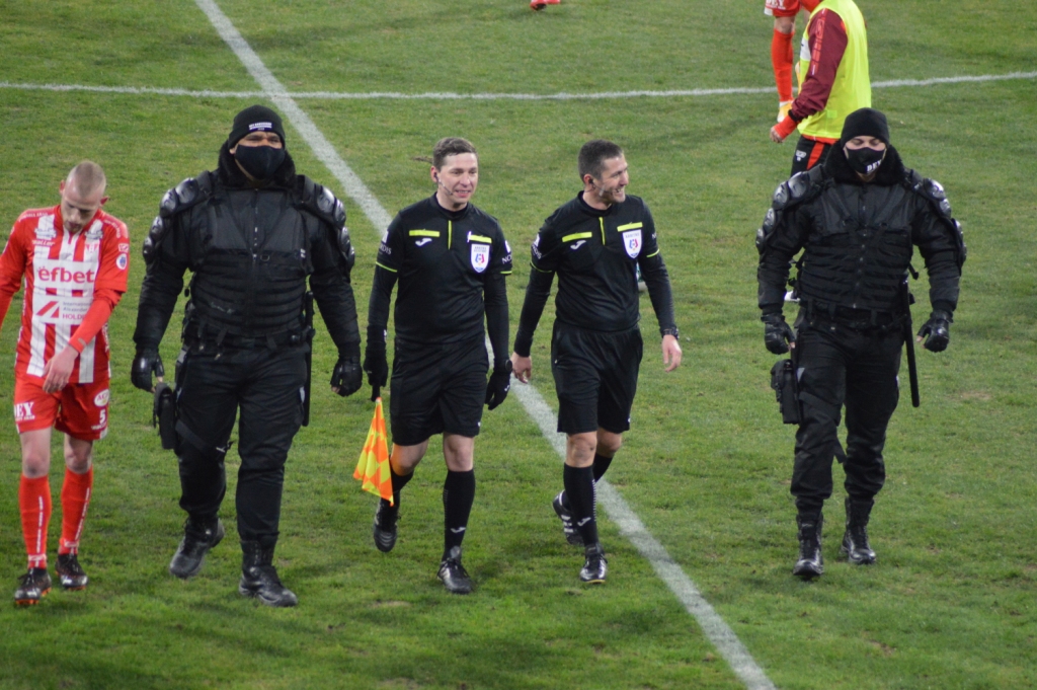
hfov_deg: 7.6
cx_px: 518
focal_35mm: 270
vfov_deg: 5.1
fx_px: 7771
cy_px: 345
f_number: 4.5
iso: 3200
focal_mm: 180
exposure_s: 1/500
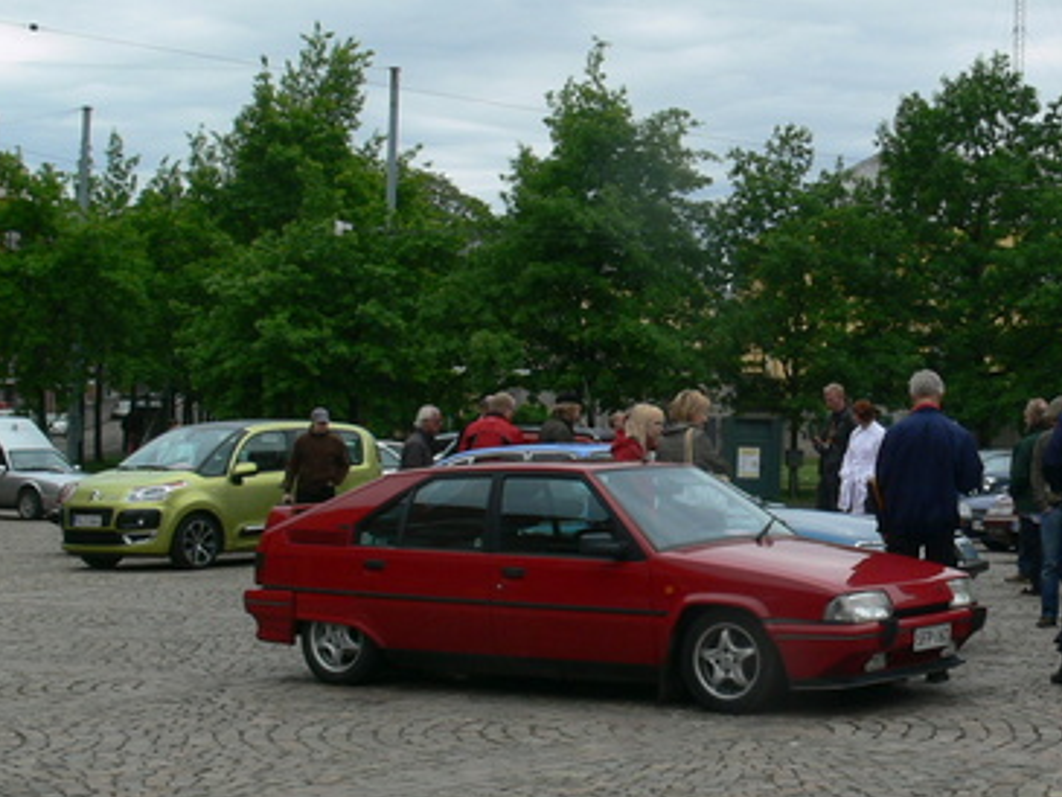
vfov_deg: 19.4
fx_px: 2332
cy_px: 349
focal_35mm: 76
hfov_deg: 25.0
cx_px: 937
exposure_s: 1/250
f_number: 5.6
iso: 80
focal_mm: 7.4
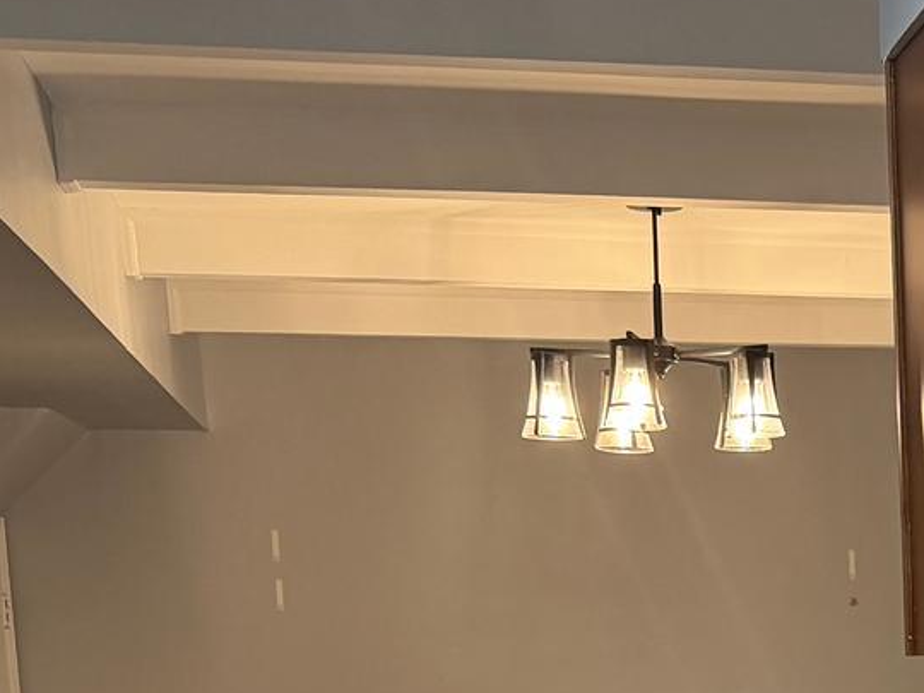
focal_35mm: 91
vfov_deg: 14.8
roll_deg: +1.6
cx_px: 1037
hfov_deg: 20.5
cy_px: 1124
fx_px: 2429
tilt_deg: -11.7
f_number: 1.78
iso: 200
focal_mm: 6.76
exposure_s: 1/60
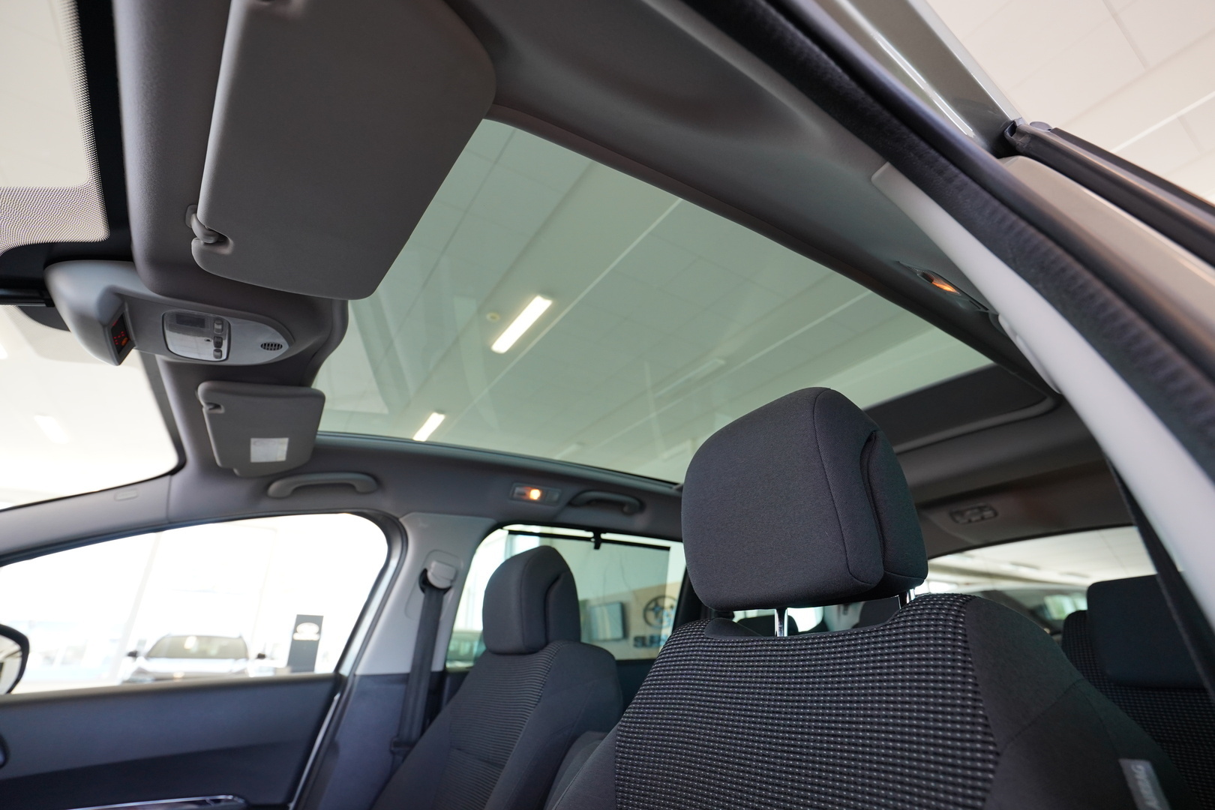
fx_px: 540
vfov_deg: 73.7
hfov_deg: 96.7
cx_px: 608
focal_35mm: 16
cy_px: 405
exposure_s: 1/160
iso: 1250
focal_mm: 16
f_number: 4
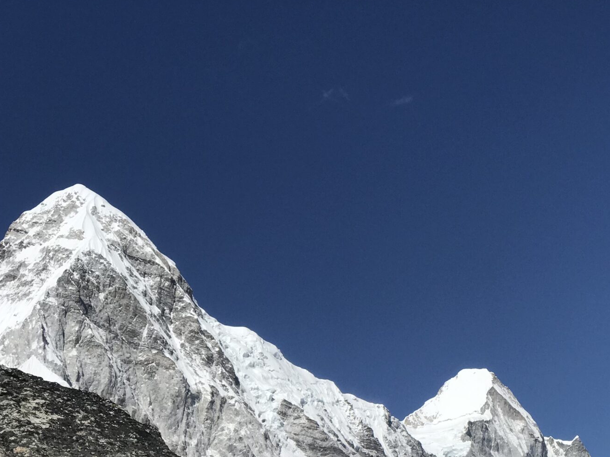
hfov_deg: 17.4
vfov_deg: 13.3
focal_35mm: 111
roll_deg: +1.1
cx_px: 566
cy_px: 380
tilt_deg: +9.2
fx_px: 1956
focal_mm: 6.6
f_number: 2.8
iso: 20
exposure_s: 1/3096
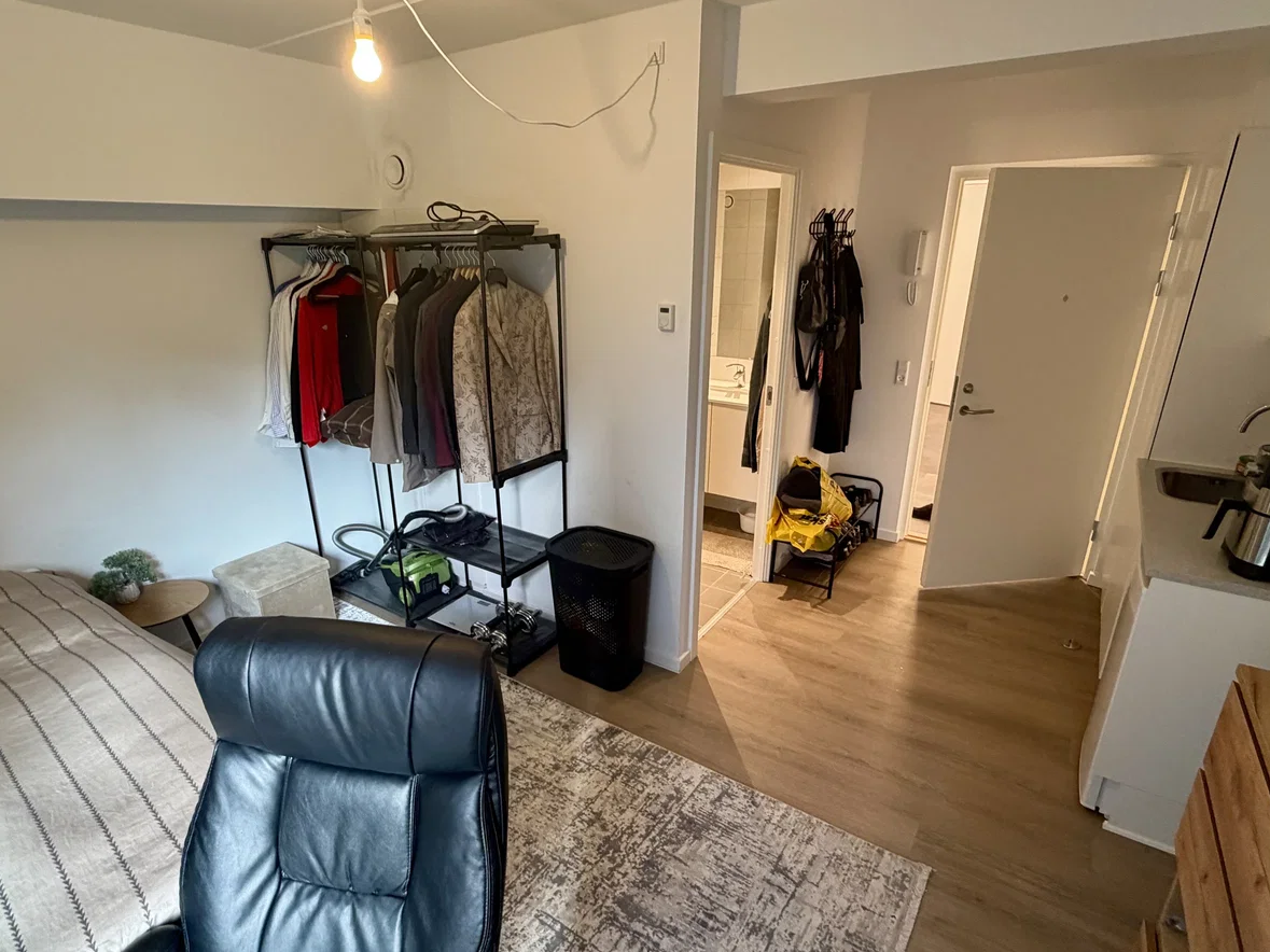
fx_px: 697
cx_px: 603
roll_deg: +1.0
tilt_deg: -20.2
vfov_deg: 68.7
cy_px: 491
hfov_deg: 84.6
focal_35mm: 19
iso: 200
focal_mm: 2.22
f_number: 2.2
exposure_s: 1/50
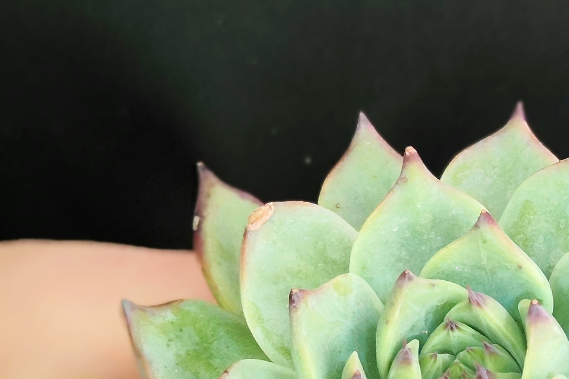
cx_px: 458
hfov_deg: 26.2
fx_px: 1201
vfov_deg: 17.8
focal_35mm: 76
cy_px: 292
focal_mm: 7.01
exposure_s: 1/88.9
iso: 968
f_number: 1.69
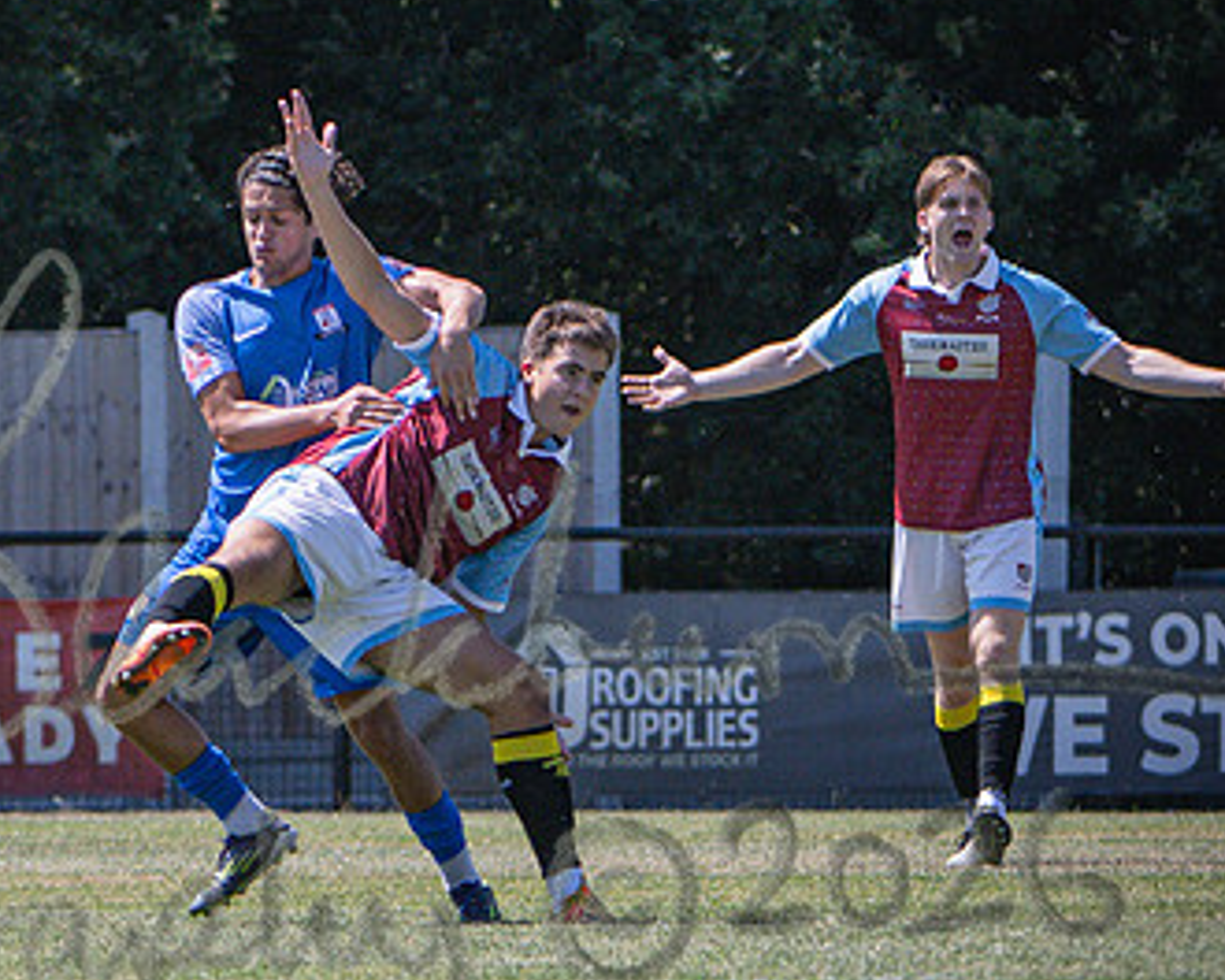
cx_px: 132
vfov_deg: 1.2
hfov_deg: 1.4
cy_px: 933
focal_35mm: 1343
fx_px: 48691
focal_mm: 300
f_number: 4
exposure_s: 1/2500
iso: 400
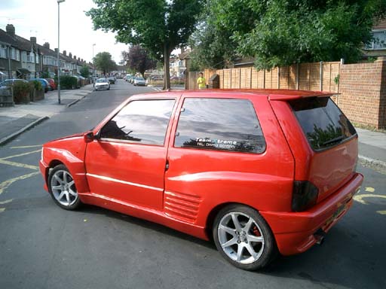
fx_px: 390
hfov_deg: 52.6
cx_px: 193
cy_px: 144
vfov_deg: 40.7
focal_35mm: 35
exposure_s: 1/250
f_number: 4.2
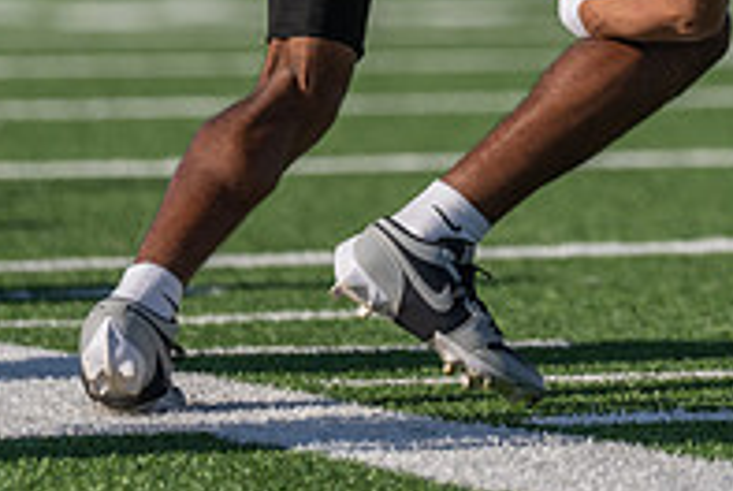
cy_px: -268
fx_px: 9890
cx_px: 789
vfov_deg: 2.8
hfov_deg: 4.2
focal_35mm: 485
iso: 100
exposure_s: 1/2500
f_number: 2.8
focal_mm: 154
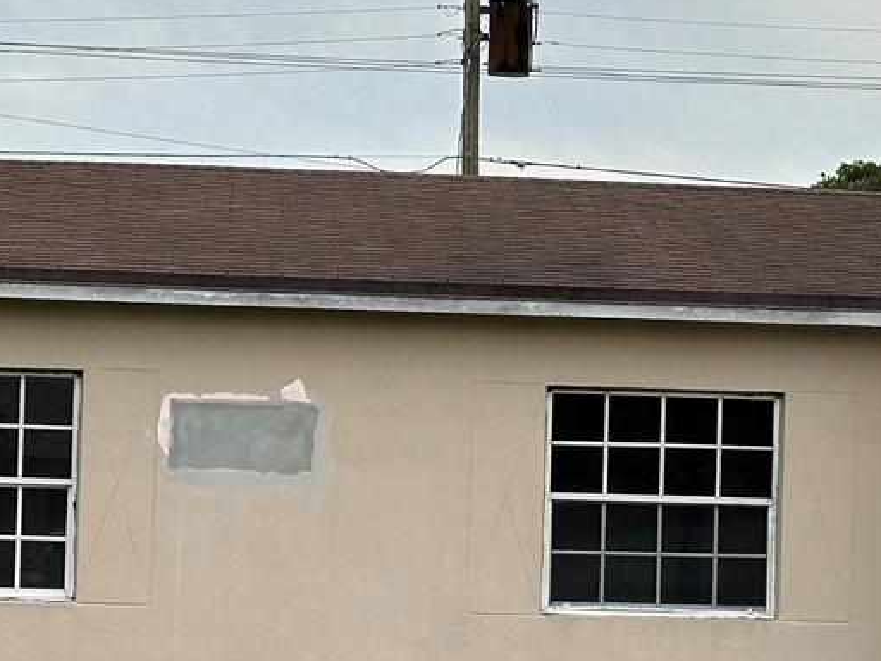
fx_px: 3818
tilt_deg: +1.3
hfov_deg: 13.1
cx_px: 628
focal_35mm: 150
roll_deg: -1.4
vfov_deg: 9.9
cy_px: 472
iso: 50
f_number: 1.78
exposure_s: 1/185
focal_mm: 6.86
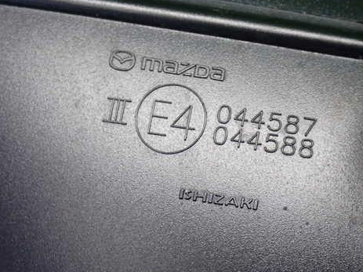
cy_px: 129
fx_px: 734
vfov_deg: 21.0
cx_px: 216
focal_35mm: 70
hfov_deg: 27.7
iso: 800
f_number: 3.3
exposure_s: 1/50
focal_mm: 9.65
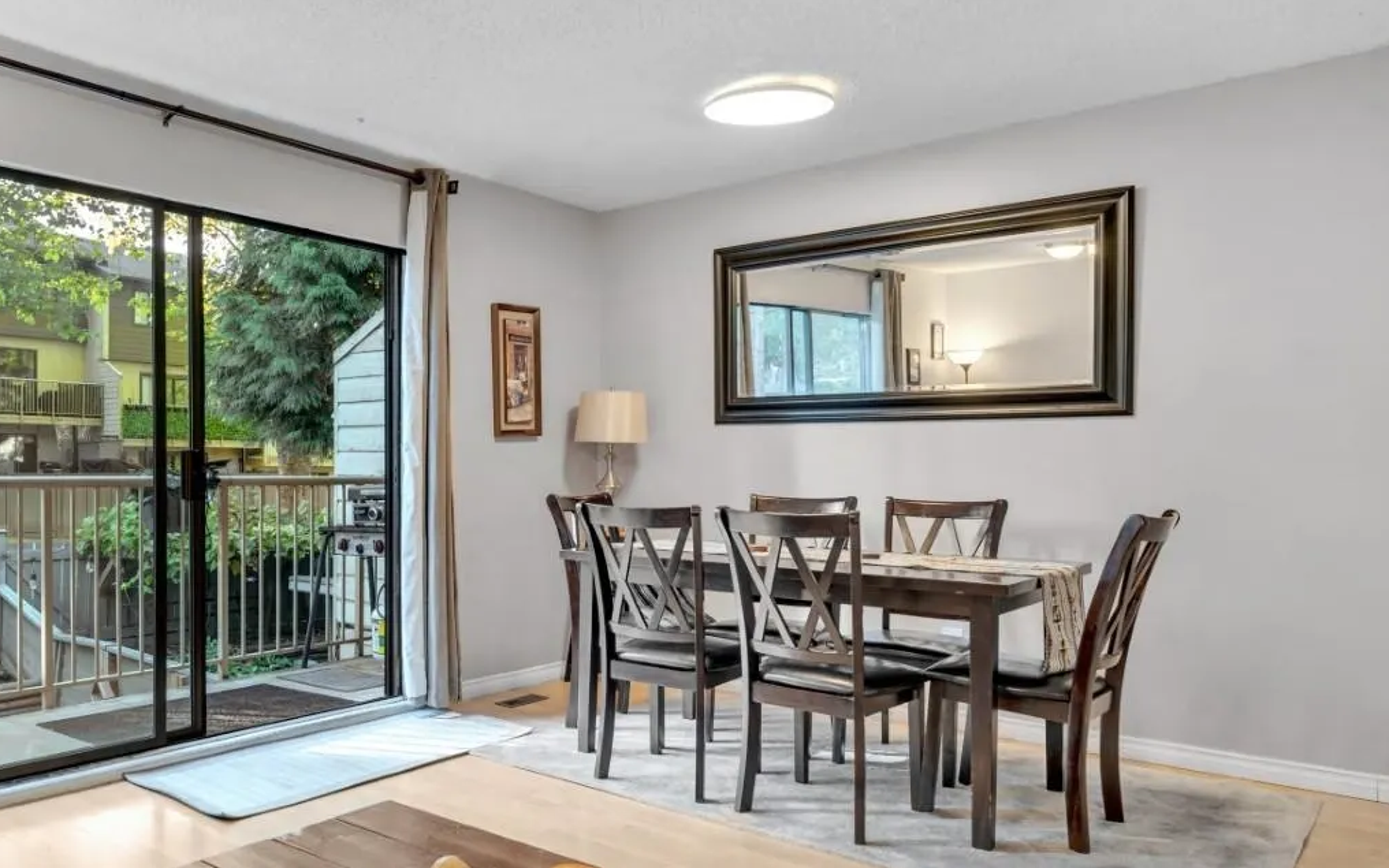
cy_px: 469
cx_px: 410
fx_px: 1040
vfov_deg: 45.3
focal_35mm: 27
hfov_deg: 64.8
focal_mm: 16.9
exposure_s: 1/10
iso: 400
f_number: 8
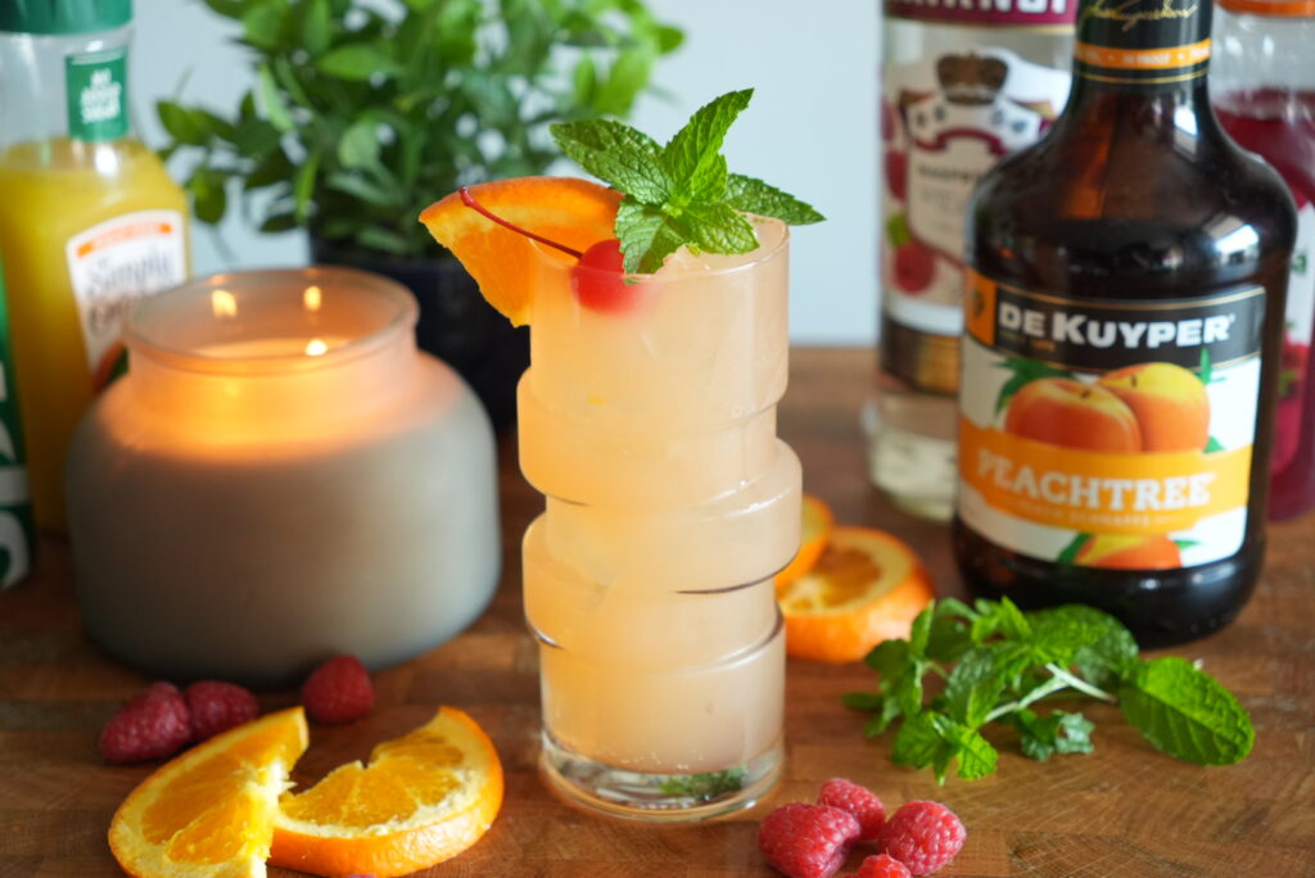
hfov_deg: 31.9
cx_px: 658
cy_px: 439
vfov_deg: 21.6
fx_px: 2302
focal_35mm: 63
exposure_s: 1/125
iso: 1250
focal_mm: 42
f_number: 3.2
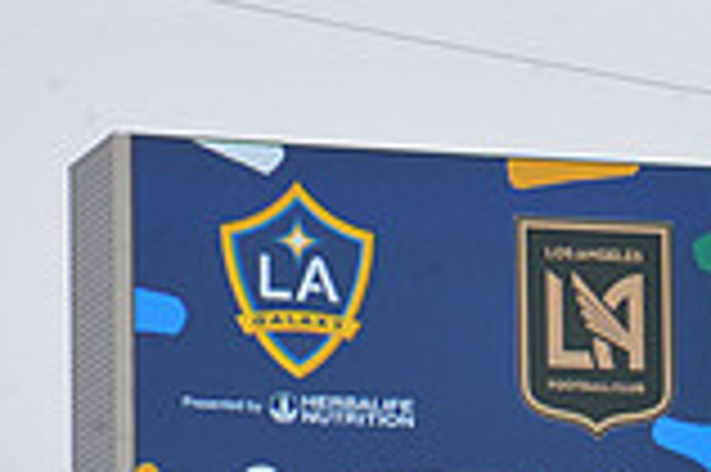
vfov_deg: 3.1
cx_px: 1278
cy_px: 463
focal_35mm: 441
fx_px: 8701
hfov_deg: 4.6
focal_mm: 120
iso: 500
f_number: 13
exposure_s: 1/640
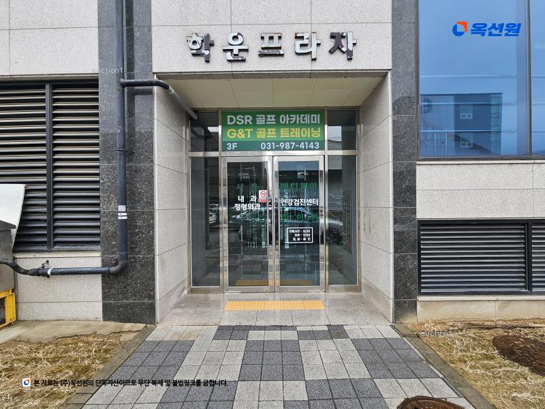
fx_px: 205
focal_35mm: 13
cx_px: 272
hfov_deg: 106.2
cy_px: 204
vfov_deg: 89.9
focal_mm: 2.2
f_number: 2.2
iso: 64
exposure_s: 1/291
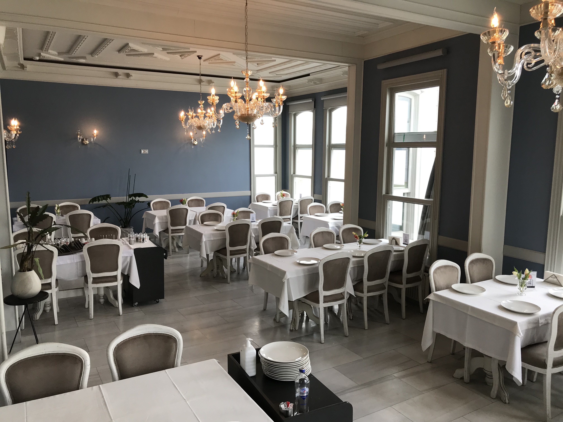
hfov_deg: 63.4
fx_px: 455
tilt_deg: -6.7
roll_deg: +0.1
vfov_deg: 49.7
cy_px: 211
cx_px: 282
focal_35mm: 28
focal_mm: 3.99
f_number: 1.8
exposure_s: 1/100
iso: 32
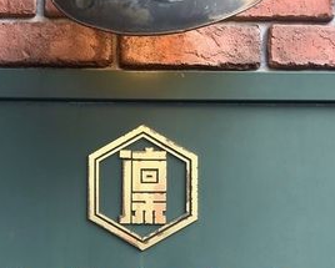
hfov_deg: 23.0
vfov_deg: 18.2
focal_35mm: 83
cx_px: 146
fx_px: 824
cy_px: 249
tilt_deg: +1.3
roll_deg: -0.9
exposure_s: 1/326
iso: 20
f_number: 1.8
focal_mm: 3.99
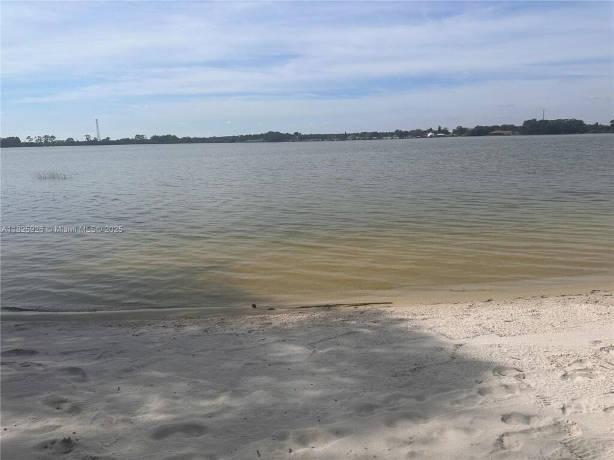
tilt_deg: -10.0
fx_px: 426
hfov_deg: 71.6
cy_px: 230
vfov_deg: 56.8
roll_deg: +2.0
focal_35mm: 24
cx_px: 307
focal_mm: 6.86
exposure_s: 1/9709
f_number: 1.78
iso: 80
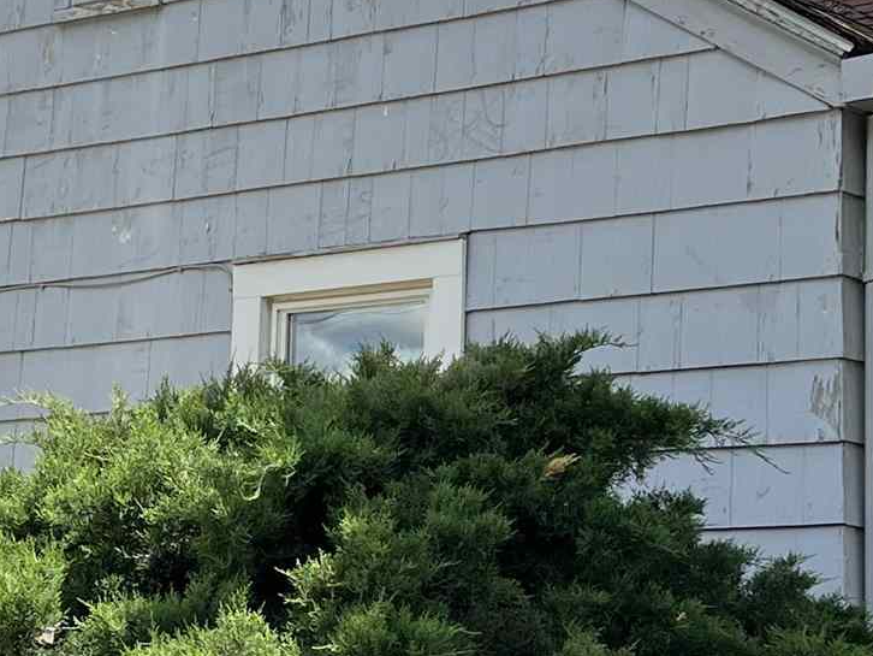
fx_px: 2775
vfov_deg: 13.5
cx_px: 439
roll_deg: -1.9
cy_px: 294
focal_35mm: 110
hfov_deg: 17.9
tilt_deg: +8.7
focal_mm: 5.7
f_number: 1.5
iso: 50
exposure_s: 1/2632
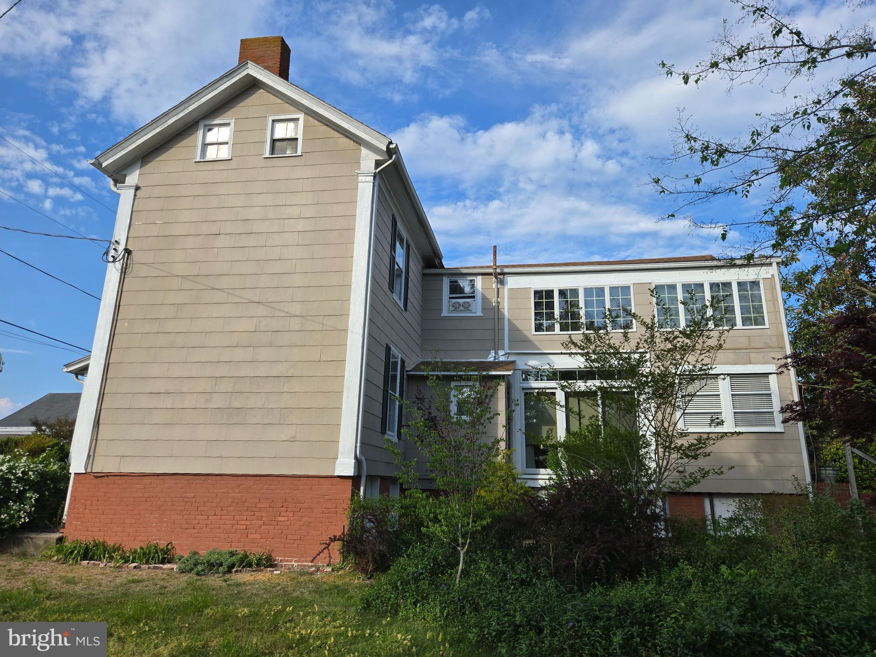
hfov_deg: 73.9
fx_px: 582
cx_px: 438
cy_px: 328
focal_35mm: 23
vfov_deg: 58.9
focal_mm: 5.4
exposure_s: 1/2921
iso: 50
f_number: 1.8
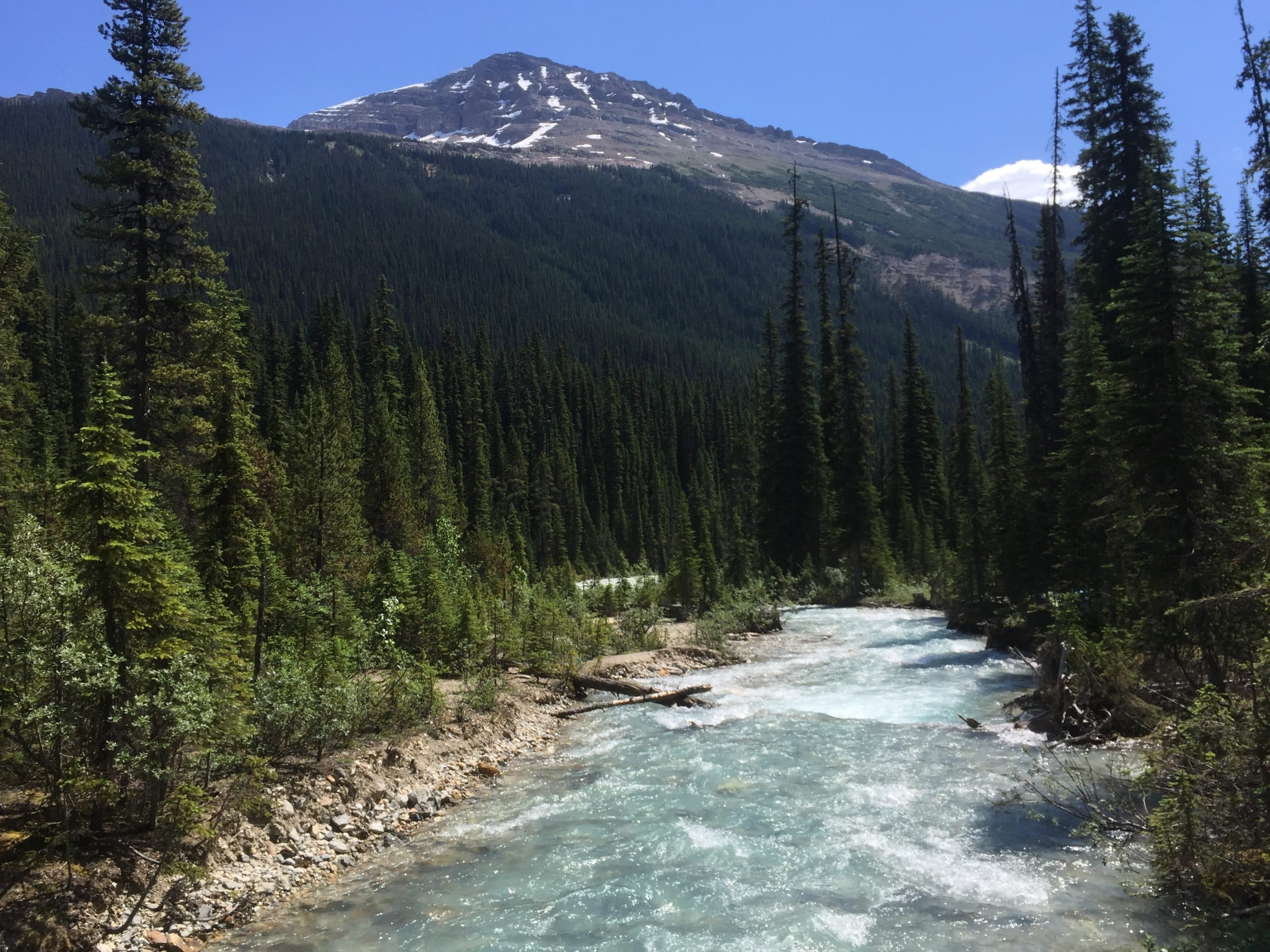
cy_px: 476
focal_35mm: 29
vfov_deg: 48.2
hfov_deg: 61.7
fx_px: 1064
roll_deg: +0.5
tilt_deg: +4.8
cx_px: 635
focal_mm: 4.15
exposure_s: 1/2639
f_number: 2.2
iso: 32
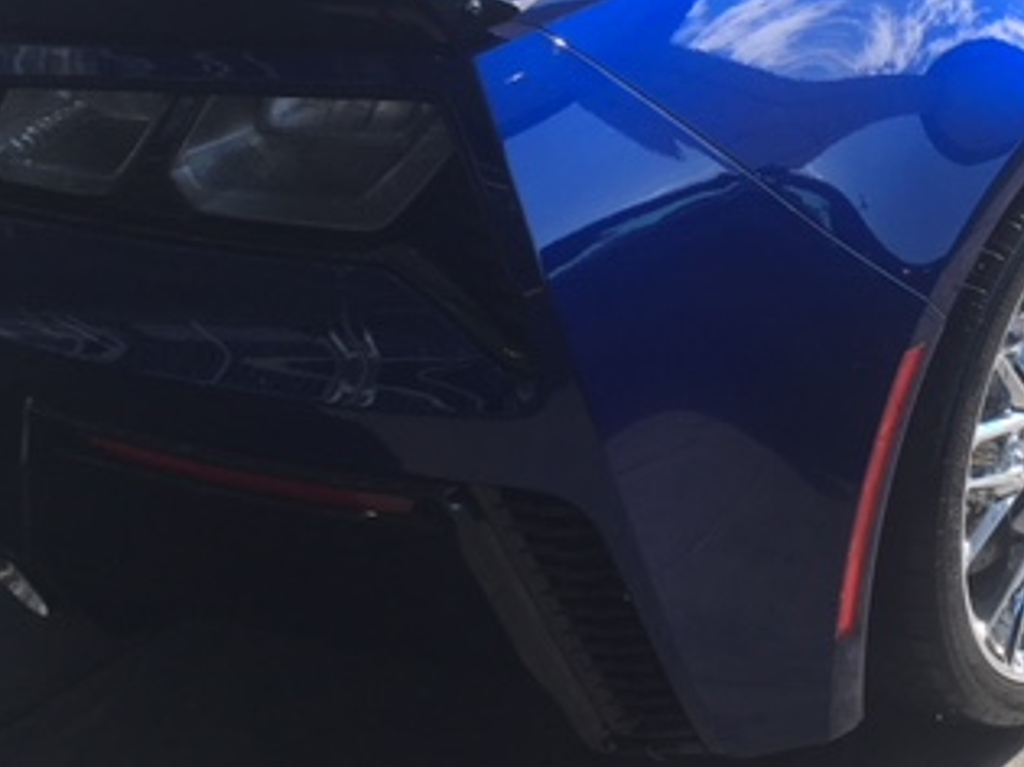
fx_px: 1745
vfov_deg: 24.5
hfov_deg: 32.2
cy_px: 188
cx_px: 748
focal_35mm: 59
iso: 25
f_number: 2.2
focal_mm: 4.15
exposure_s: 1/578
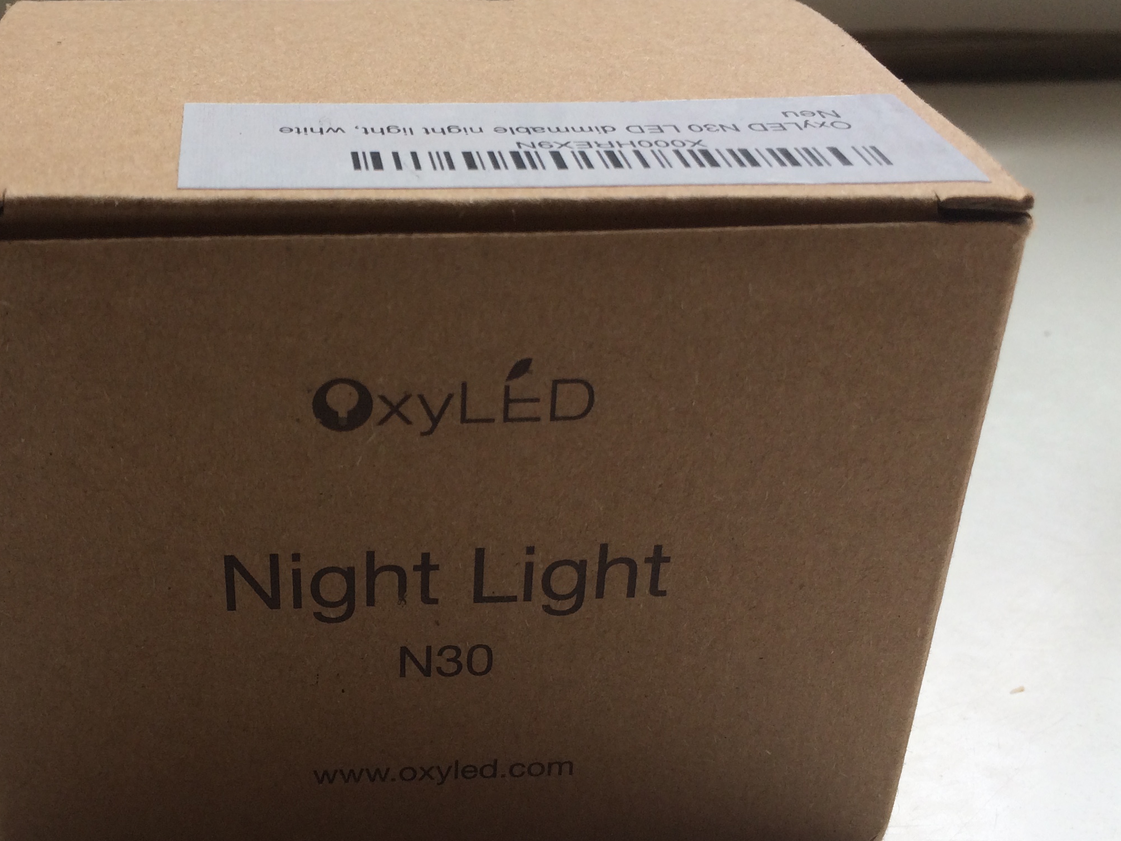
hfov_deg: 40.0
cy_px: 545
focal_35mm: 47
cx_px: 376
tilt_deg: -29.6
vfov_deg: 30.7
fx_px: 1522
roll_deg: -1.4
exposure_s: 1/554
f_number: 2.2
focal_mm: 4.15
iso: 32
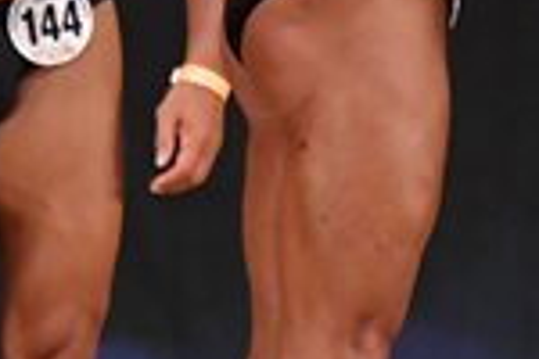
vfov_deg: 1.0
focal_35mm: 1393
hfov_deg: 1.5
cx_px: 990
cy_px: 39
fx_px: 20855
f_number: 5.6
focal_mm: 180
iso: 4000
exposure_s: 1/400
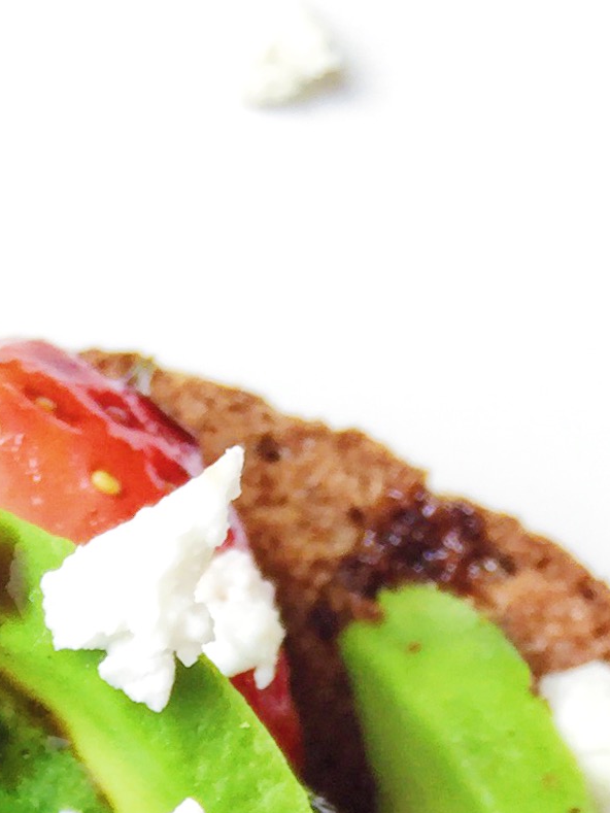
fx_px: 2819
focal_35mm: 120
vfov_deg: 14.3
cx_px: -319
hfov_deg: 11.8
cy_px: 1492
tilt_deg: -80.7
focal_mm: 4.15
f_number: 2.2
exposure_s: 1/60
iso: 32
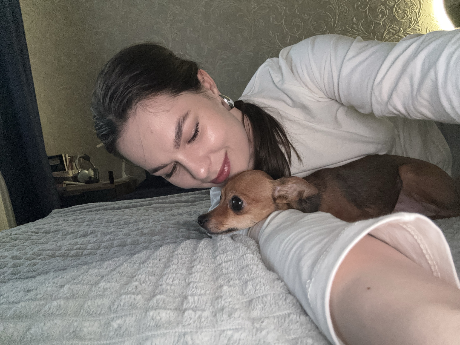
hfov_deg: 73.9
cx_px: 230
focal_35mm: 23
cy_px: 172
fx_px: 306
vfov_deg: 58.9
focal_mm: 2.69
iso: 320
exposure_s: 1/31
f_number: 1.9
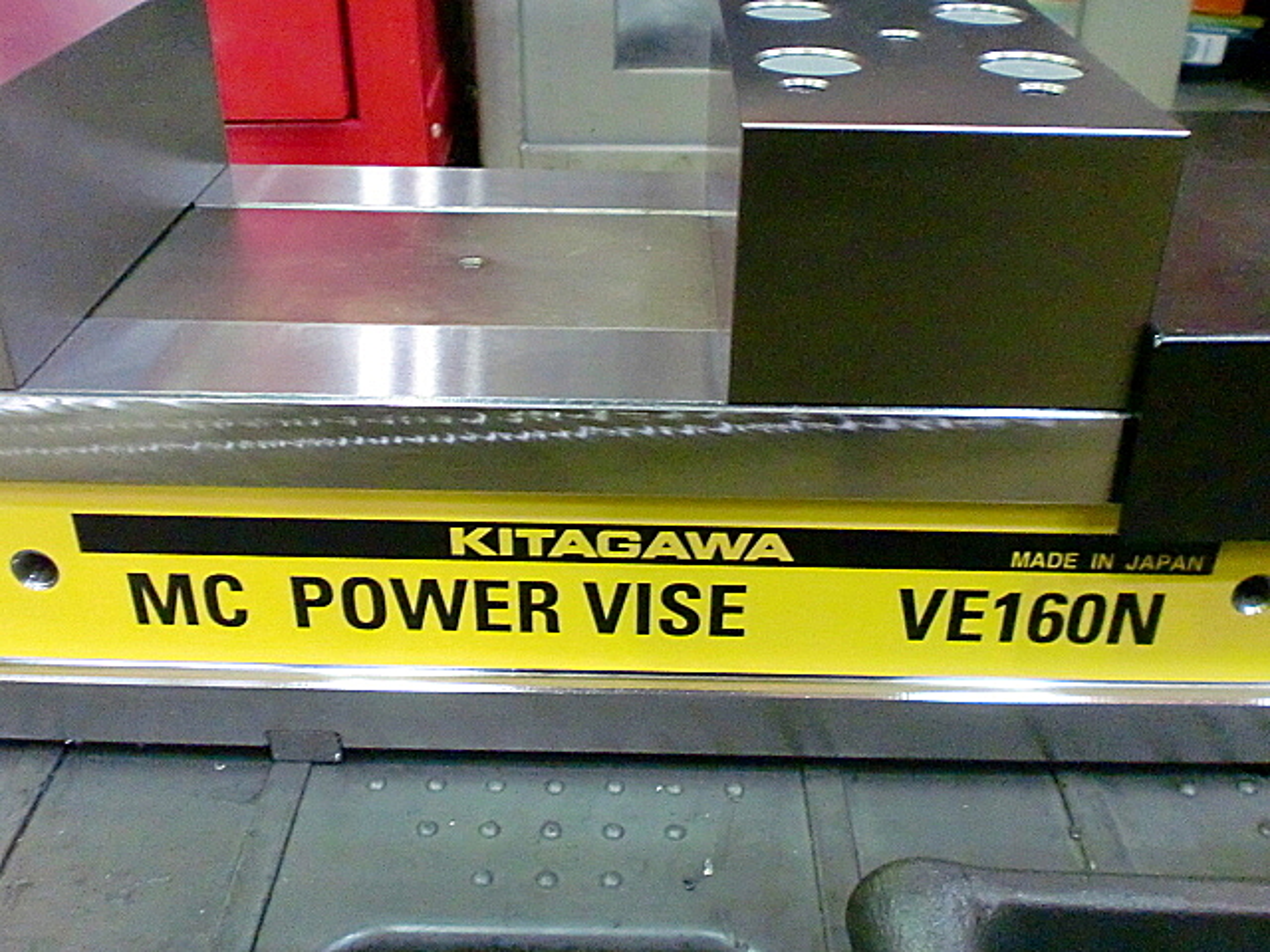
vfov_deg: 40.7
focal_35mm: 35
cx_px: 635
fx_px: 1284
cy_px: 476
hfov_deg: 52.6
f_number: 3.1
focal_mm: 6.3
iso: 1000
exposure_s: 1/60
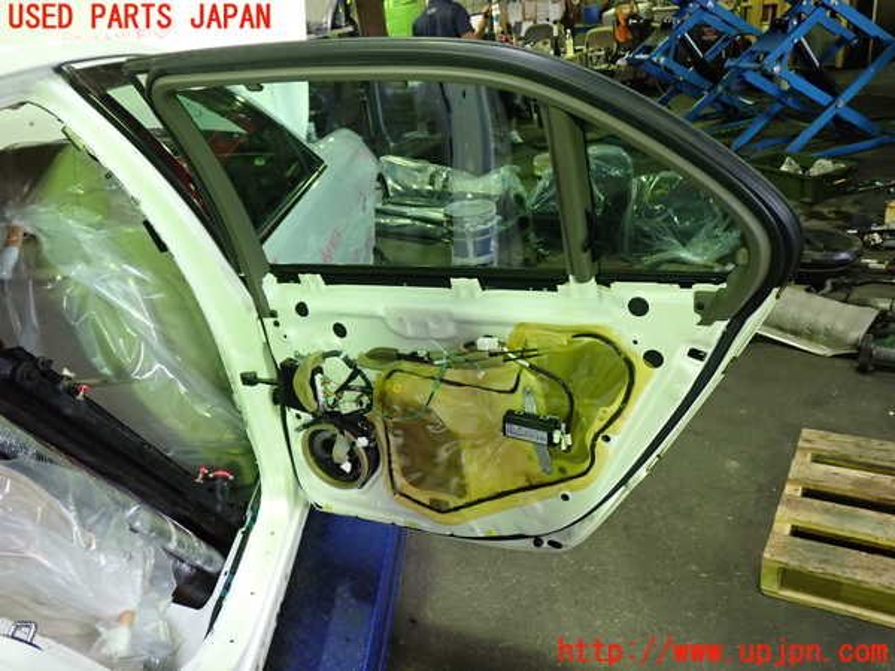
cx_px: 448
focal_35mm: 30
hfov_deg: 60.0
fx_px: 776
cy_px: 336
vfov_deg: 46.8
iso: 400
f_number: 2.3
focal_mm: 5.4
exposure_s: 1/30
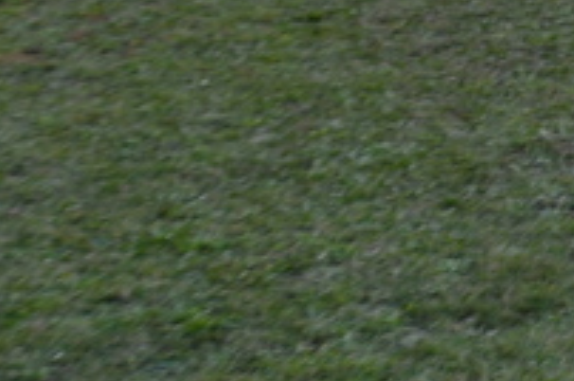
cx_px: 992
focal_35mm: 107
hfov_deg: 16.4
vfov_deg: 11.7
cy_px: -331
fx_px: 1703
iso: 125
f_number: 5.6
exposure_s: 1/125
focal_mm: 18
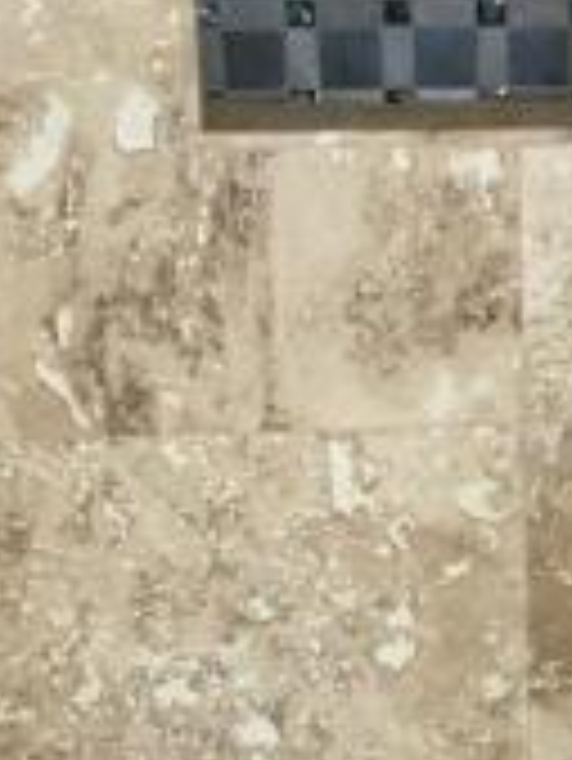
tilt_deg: -19.3
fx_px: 2905
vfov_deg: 14.9
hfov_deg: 10.8
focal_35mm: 132
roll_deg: -1.4
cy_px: 549
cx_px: 856
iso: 80
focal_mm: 4.15
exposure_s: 1/30
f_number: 2.2
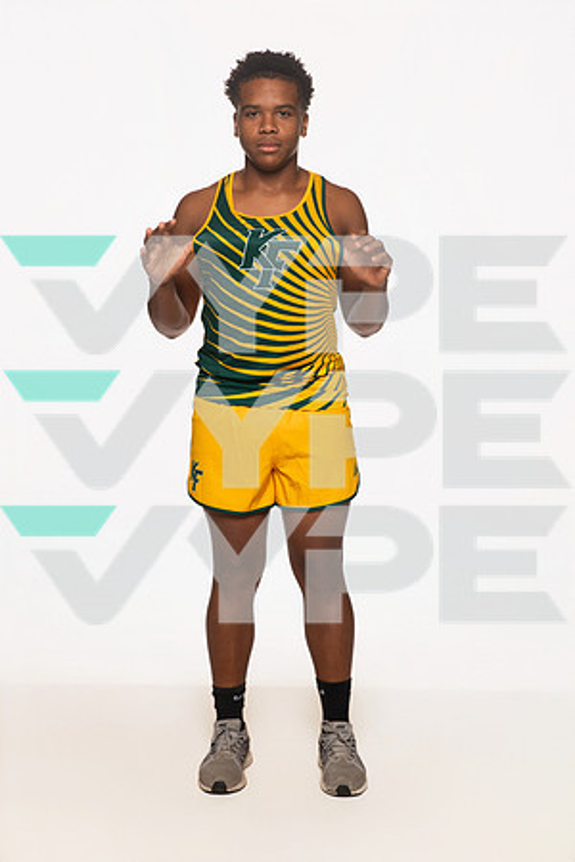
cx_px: 288
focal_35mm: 60
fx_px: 1437
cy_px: 431
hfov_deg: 22.6
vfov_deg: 33.4
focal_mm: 60
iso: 800
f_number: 7.1
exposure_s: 1/320
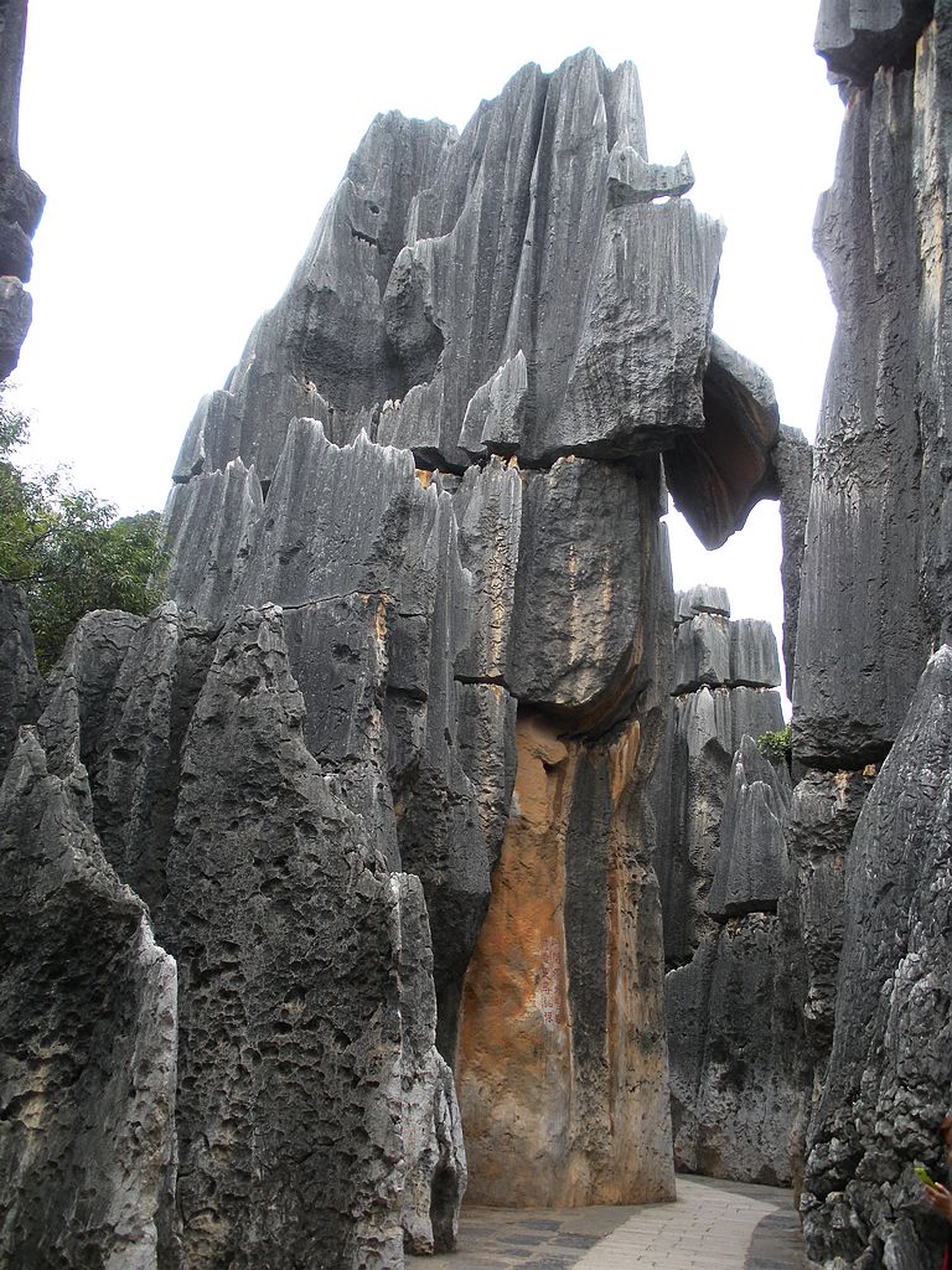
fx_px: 1320
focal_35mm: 36
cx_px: 476
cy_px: 635
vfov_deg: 51.4
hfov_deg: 39.7
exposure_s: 1/90.2
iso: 64
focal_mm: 6.3
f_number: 3.5
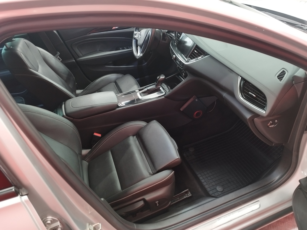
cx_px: 154
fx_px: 222
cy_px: 115
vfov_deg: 54.9
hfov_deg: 69.4
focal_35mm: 25
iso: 400
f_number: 1.89
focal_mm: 5.95
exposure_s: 1/25
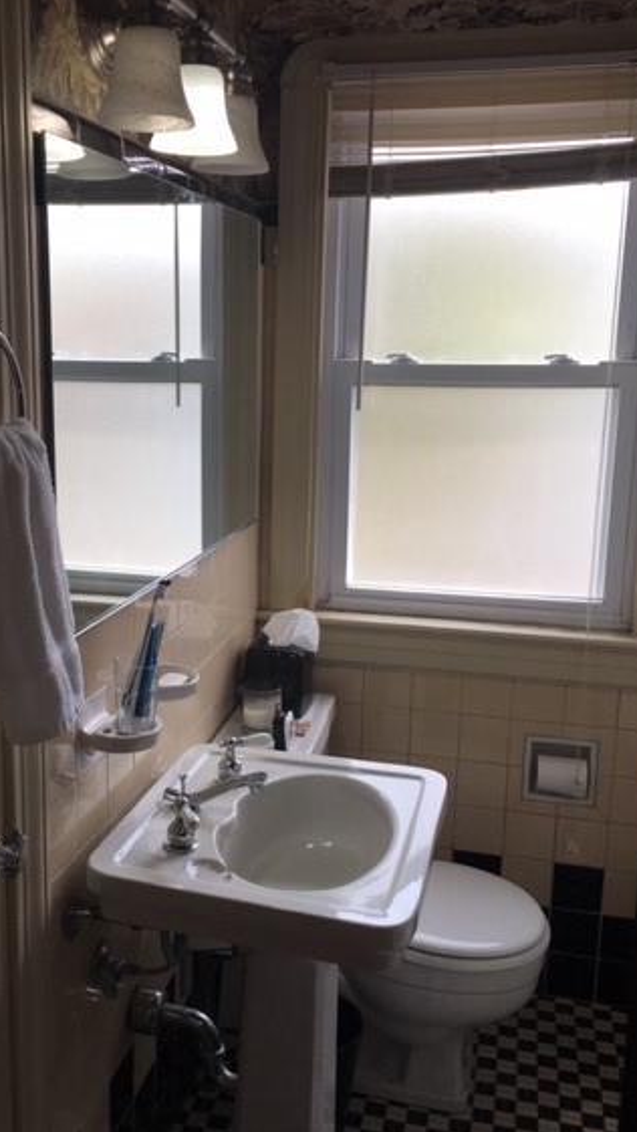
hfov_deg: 32.6
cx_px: 216
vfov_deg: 55.3
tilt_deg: -11.4
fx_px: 1081
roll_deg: -1.0
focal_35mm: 36
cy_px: 560
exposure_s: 1/160
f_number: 2.2
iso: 25
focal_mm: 4.15
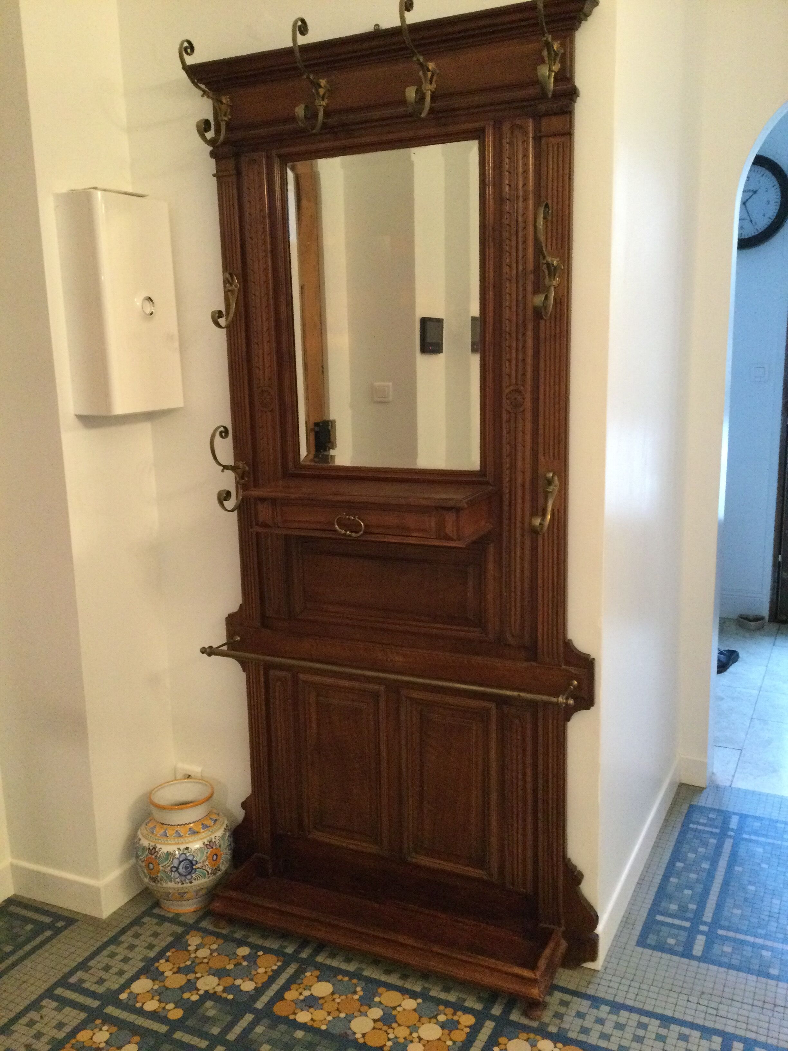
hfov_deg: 45.4
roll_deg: +2.3
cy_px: 526
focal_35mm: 31
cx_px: 394
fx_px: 941
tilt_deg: -12.4
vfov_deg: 58.4
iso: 250
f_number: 2.4
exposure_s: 1/17
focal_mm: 3.3
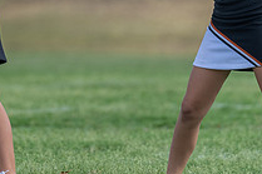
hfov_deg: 3.7
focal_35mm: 555
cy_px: -41
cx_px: -13
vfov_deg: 2.5
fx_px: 4036
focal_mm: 200
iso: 125
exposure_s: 1/1000
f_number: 3.5
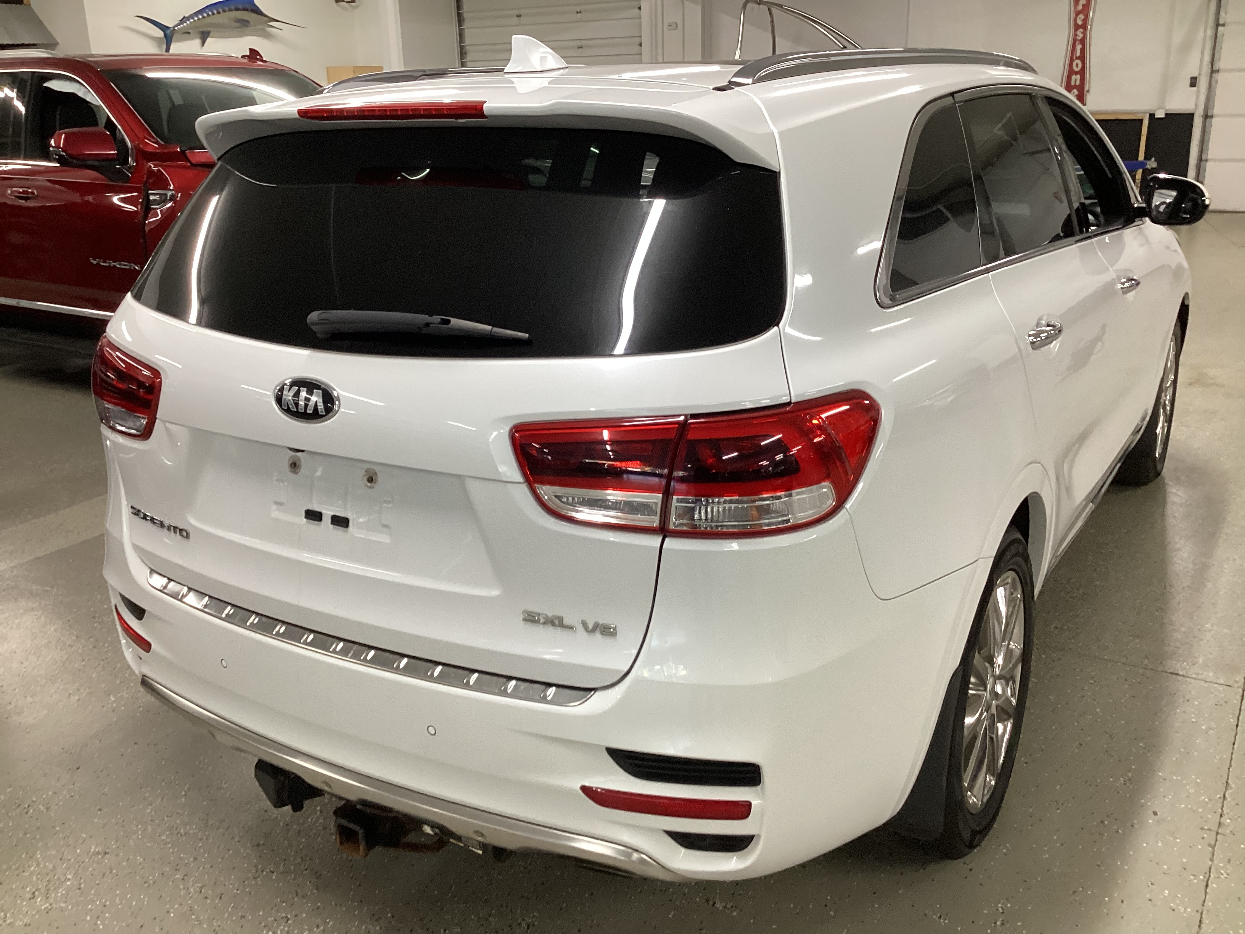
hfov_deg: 58.4
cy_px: 467
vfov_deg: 45.4
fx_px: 1115
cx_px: 622
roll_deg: +1.2
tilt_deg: -18.8
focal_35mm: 31
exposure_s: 1/50
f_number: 2.4
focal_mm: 3.3
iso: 125
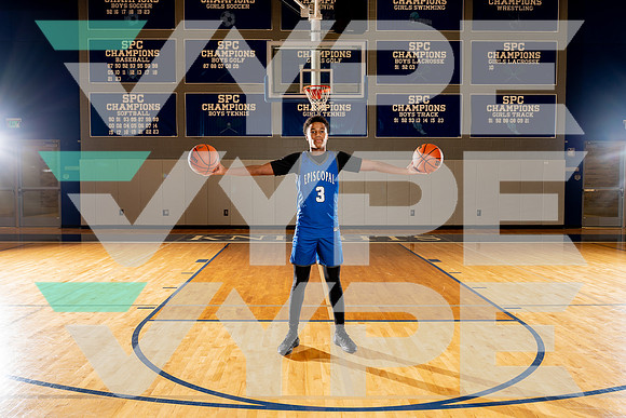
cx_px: 302
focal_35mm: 28
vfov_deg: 45.8
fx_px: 494
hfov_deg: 64.7
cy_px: 203
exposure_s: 1/250
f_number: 4
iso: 250
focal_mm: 27
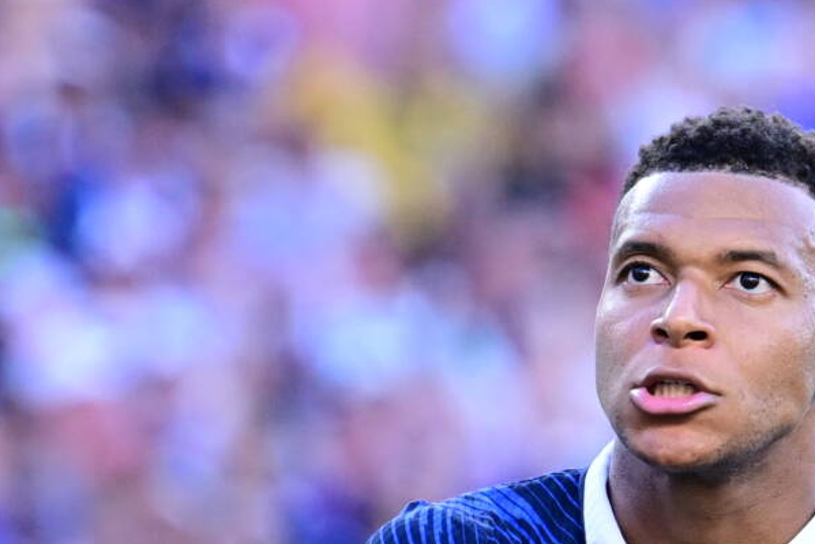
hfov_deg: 3.3
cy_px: 577
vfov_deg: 2.2
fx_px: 14152
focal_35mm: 625
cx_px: 726
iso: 1250
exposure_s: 1/2000
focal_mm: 195
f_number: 2.8
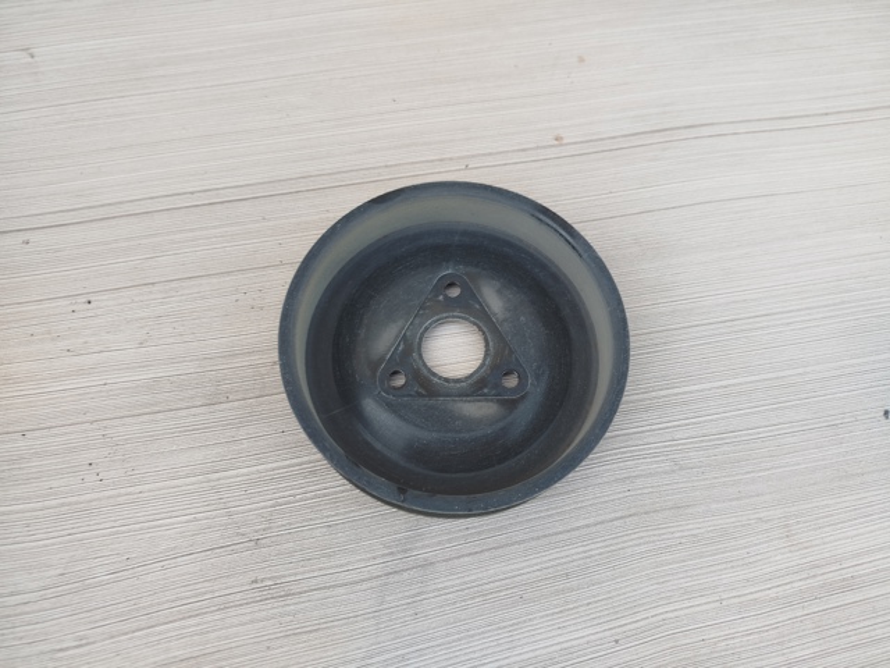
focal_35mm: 24
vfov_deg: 56.8
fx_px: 617
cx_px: 445
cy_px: 334
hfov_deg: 71.6
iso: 50
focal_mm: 5.31
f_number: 1.7
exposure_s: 1/50
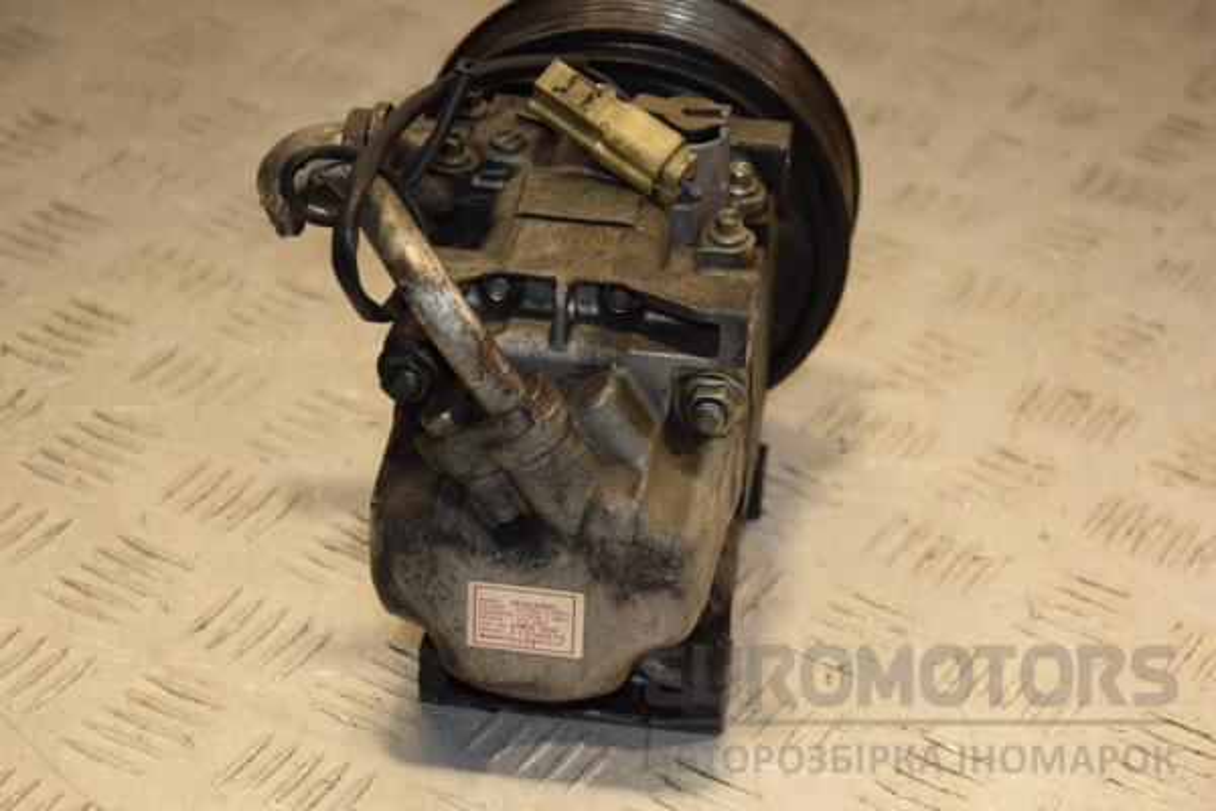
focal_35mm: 99
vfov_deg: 13.8
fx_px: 3344
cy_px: 406
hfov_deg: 20.6
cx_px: 608
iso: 800
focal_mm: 66
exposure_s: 1/200
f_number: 5.6
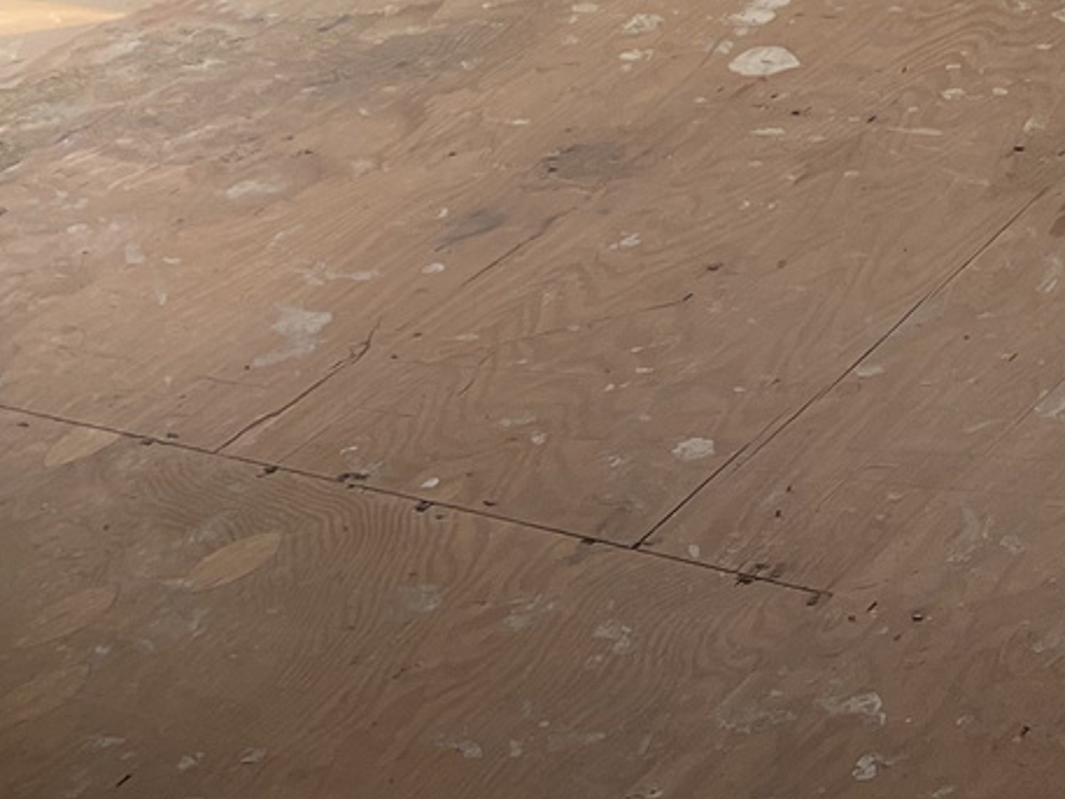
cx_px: 1261
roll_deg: +0.8
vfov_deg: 11.6
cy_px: -920
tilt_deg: -6.3
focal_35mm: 112
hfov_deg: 16.8
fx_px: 3447
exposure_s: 1/122
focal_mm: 5.1
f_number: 1.6
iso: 32
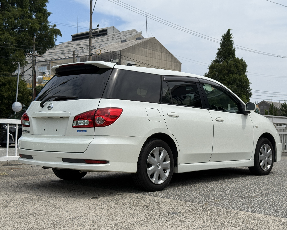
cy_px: 115
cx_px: 152
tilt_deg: +2.2
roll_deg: -1.1
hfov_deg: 36.6
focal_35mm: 51
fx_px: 433
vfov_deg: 29.7
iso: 64
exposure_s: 1/6024
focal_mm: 6.76
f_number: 1.78
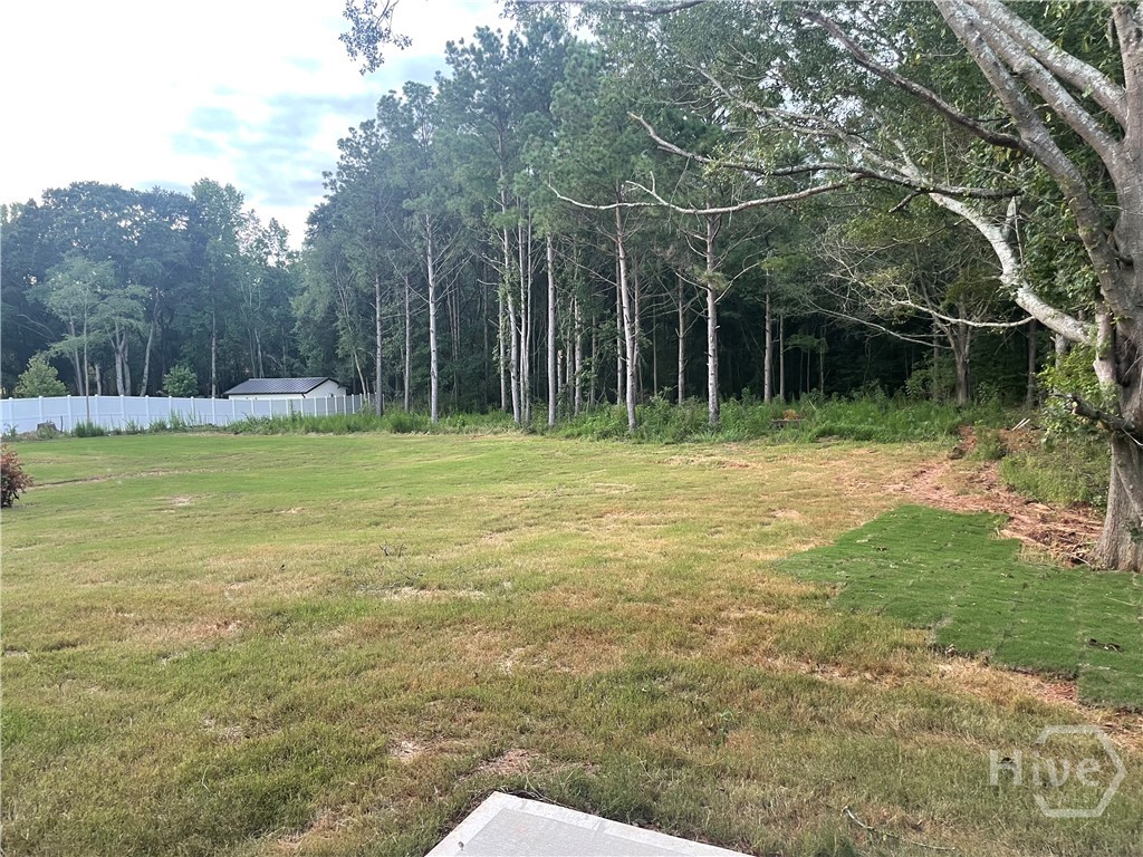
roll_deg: +2.0
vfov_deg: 53.1
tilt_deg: -5.0
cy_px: 428
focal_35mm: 26
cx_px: 572
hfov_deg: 67.3
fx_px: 859
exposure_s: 1/60
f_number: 1.6
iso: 80
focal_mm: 4.2
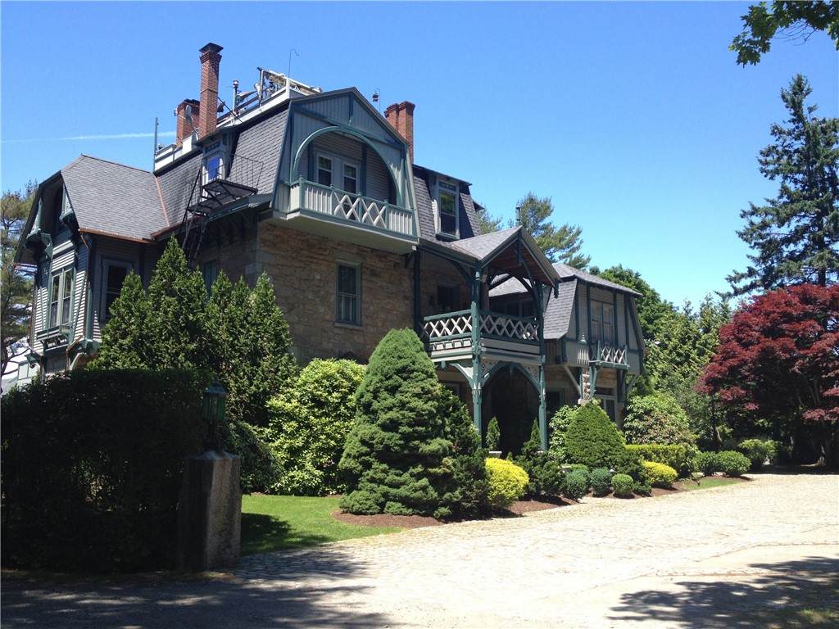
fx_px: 848
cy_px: 314
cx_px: 420
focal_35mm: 35
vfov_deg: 40.7
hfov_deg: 52.6
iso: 50
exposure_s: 1/649
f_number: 2.4
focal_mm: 4.28
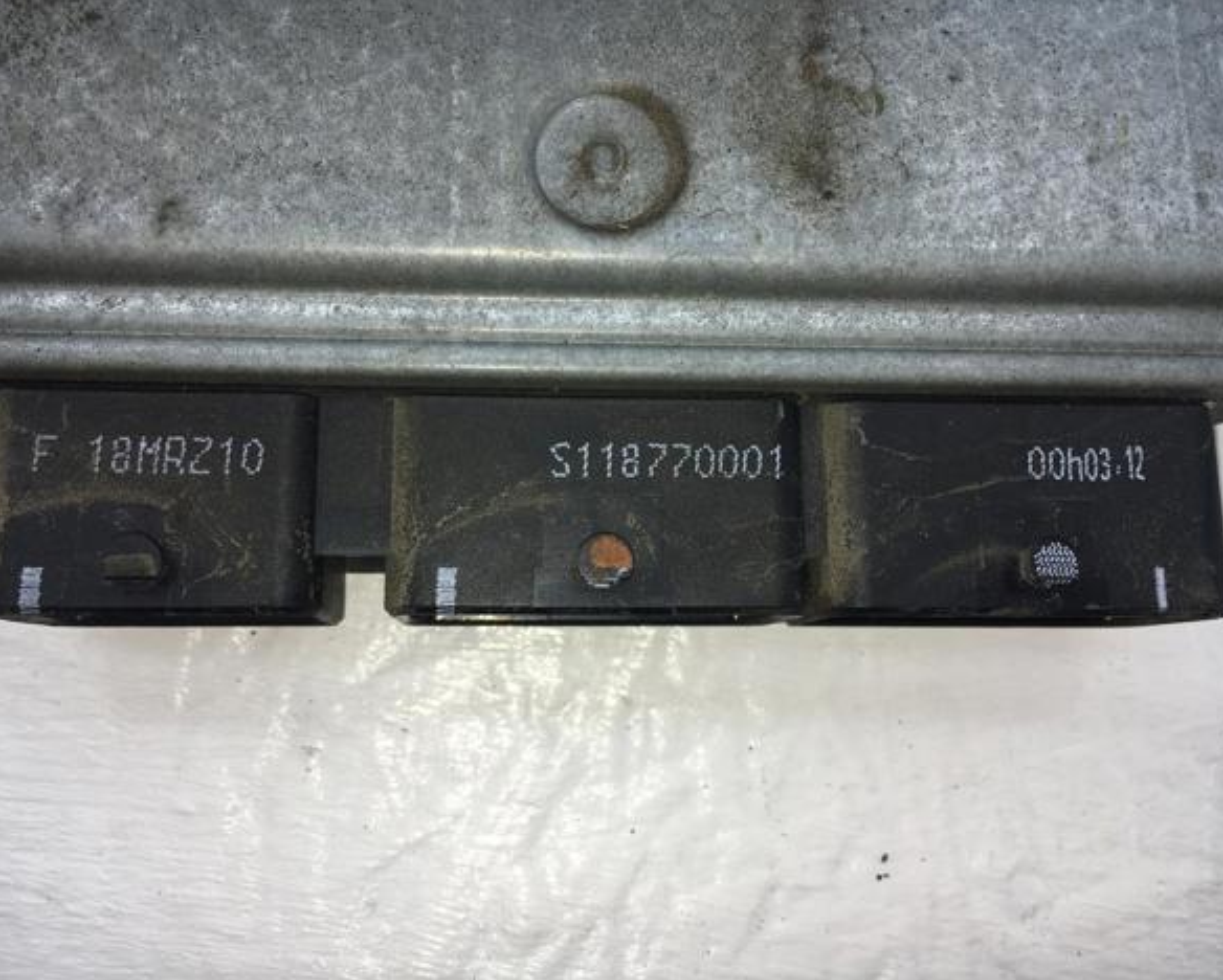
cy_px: 482
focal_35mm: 31
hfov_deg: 57.1
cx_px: 597
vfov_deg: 47.2
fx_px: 1123
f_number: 2.2
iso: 25
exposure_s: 1/282
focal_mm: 4.15
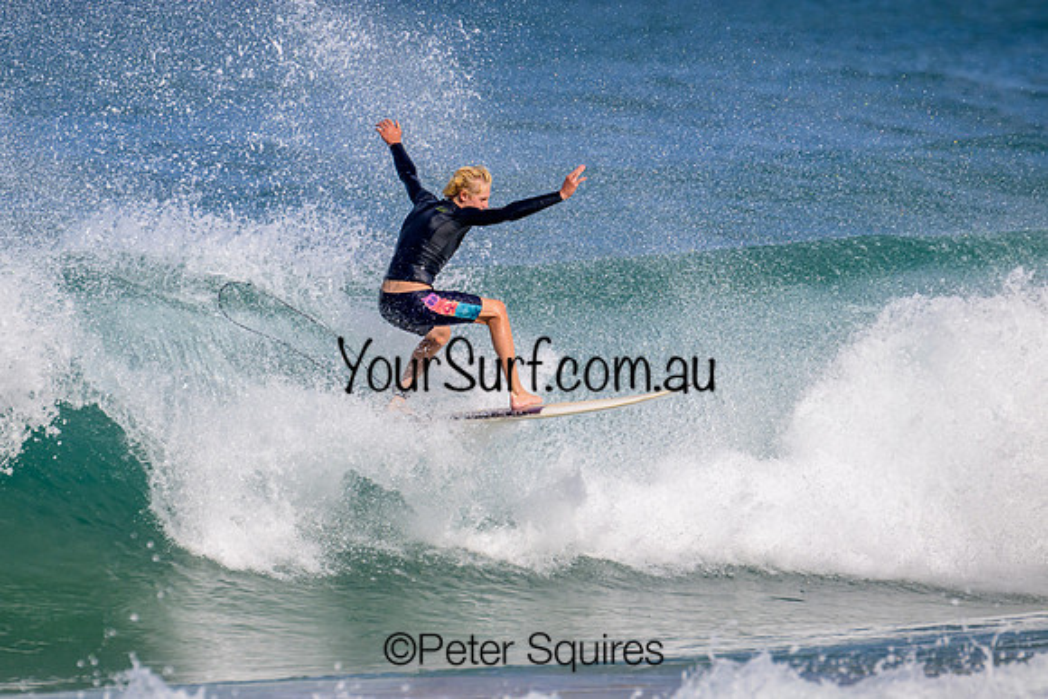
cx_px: 432
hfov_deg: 2.9
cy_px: 294
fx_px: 20539
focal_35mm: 705
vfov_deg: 2.0
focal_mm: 600
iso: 720
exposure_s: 1/2000
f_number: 11
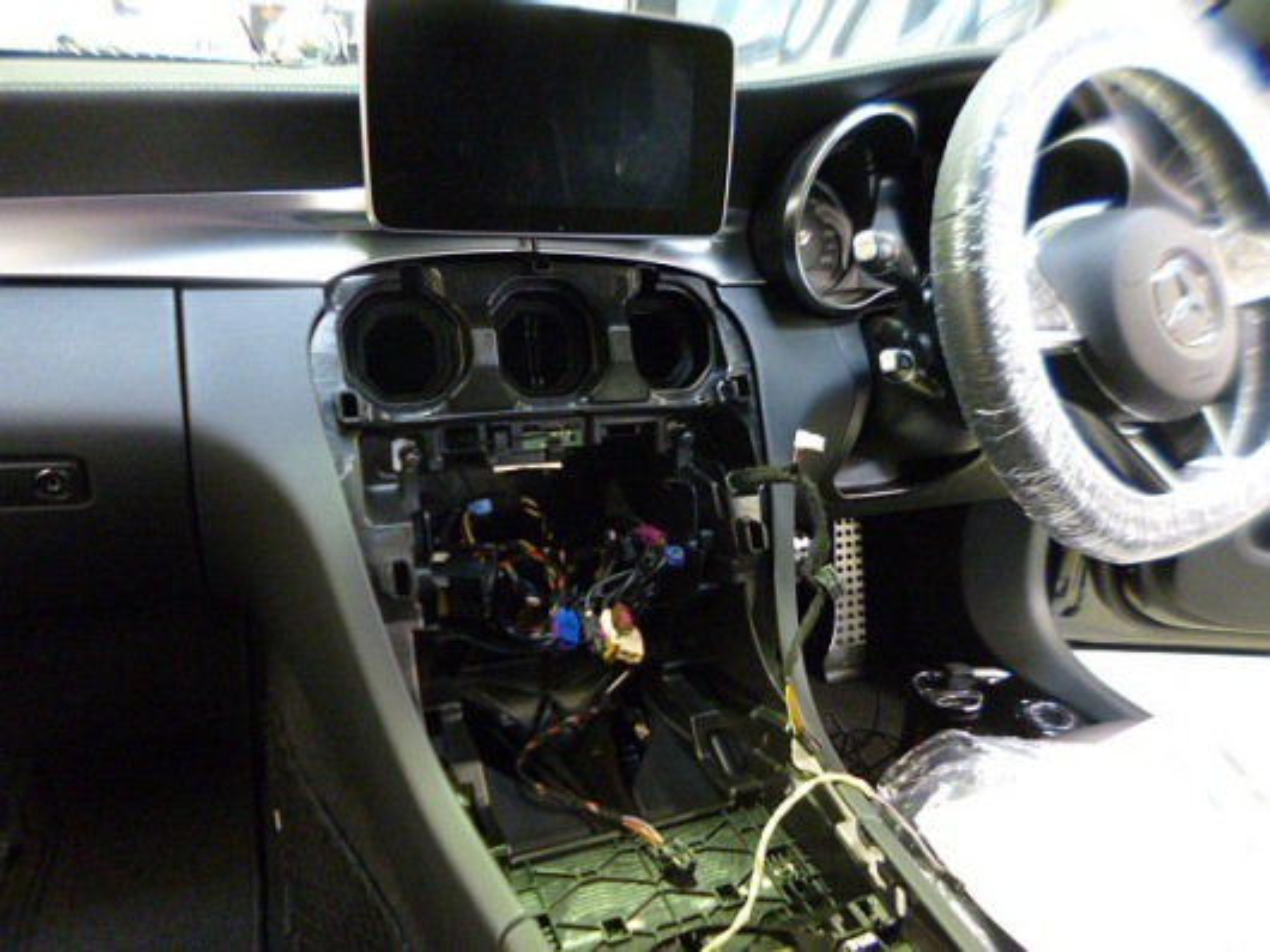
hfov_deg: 71.6
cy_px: 476
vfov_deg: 56.8
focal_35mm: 24
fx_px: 880
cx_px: 635
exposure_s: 1/8
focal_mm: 4.3
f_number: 2.5
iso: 500
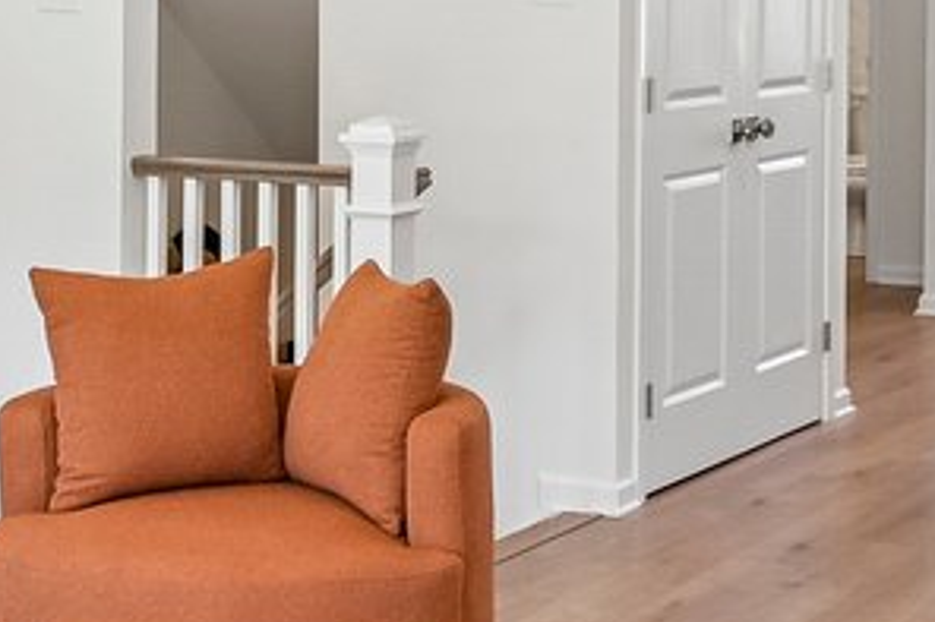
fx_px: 2518
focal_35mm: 97
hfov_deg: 20.7
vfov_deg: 13.8
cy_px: -55
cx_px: 790
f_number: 8
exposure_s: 1/15
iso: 140
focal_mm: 14
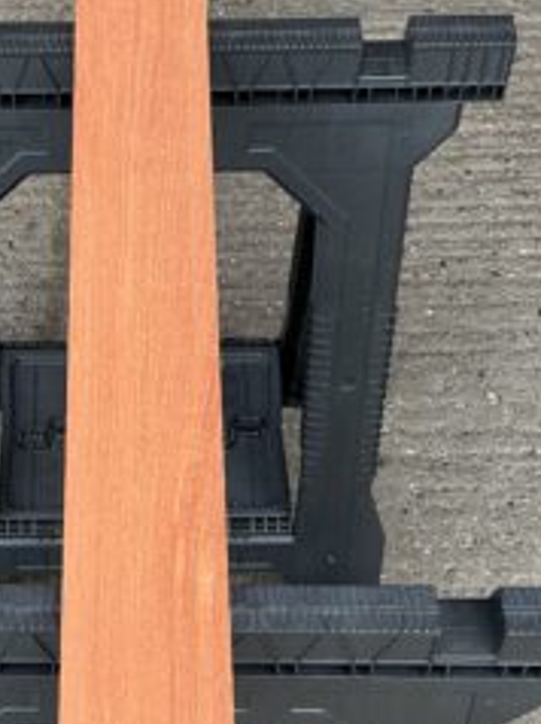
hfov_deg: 22.3
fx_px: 1357
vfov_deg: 29.5
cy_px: 510
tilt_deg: -62.8
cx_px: 112
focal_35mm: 65
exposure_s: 1/101
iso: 16
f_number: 1.8
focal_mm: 3
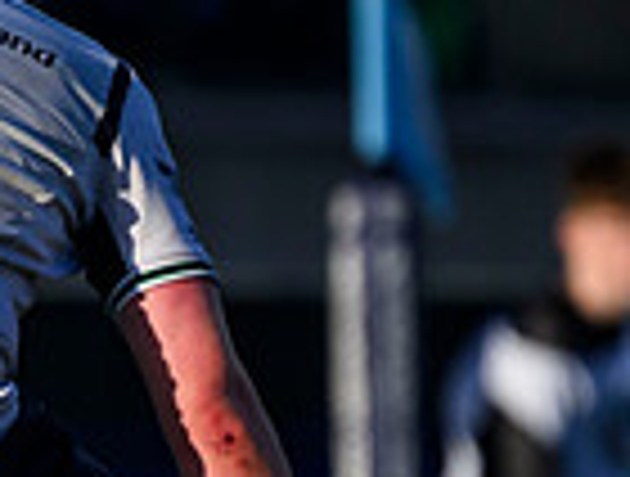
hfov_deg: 0.6
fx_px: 64046
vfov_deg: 0.4
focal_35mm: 3507
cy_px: 244
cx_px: -705
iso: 800
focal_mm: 560
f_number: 4
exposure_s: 1/6400
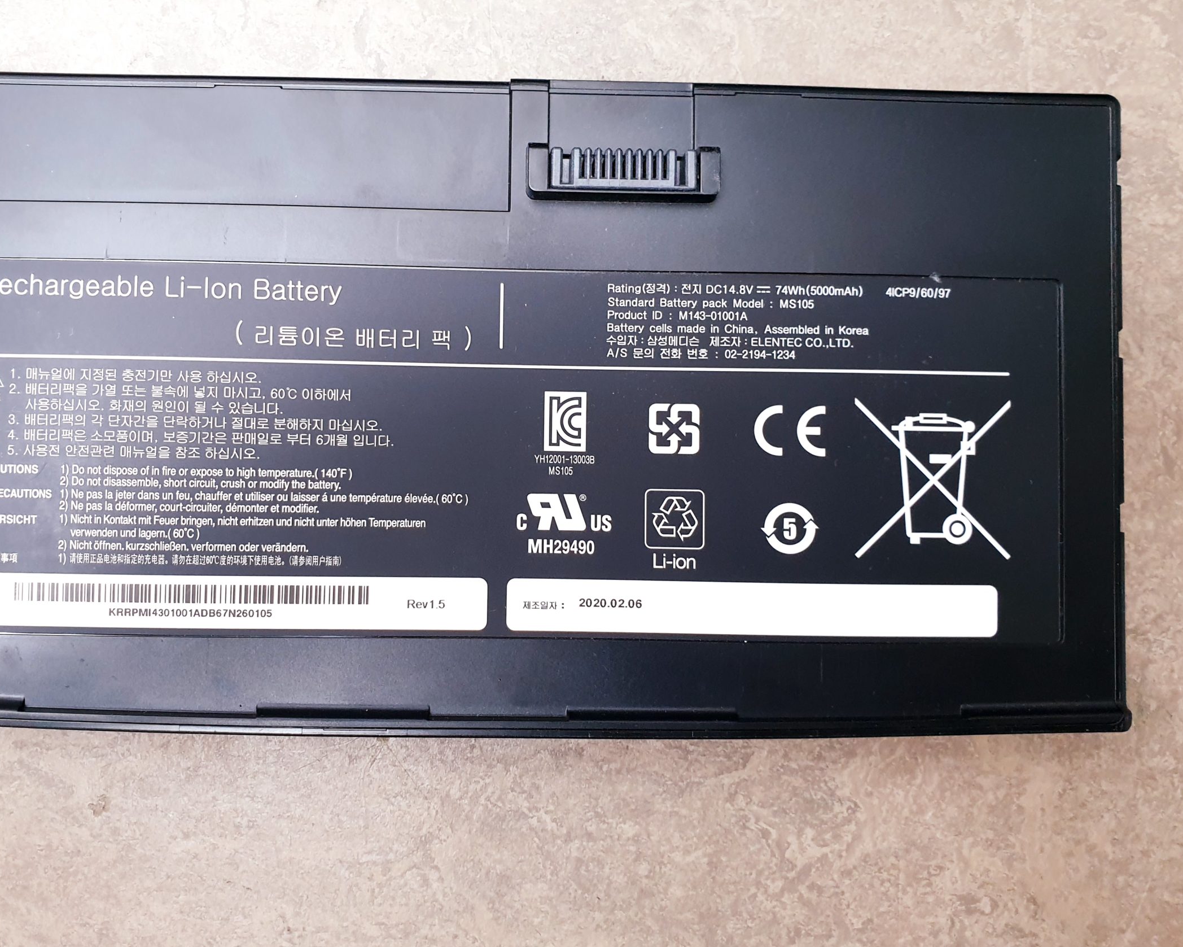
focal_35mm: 31
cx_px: 519
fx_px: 1085
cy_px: 442
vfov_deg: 47.1
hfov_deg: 57.0
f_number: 2.4
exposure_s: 1/50
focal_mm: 4.3
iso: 200
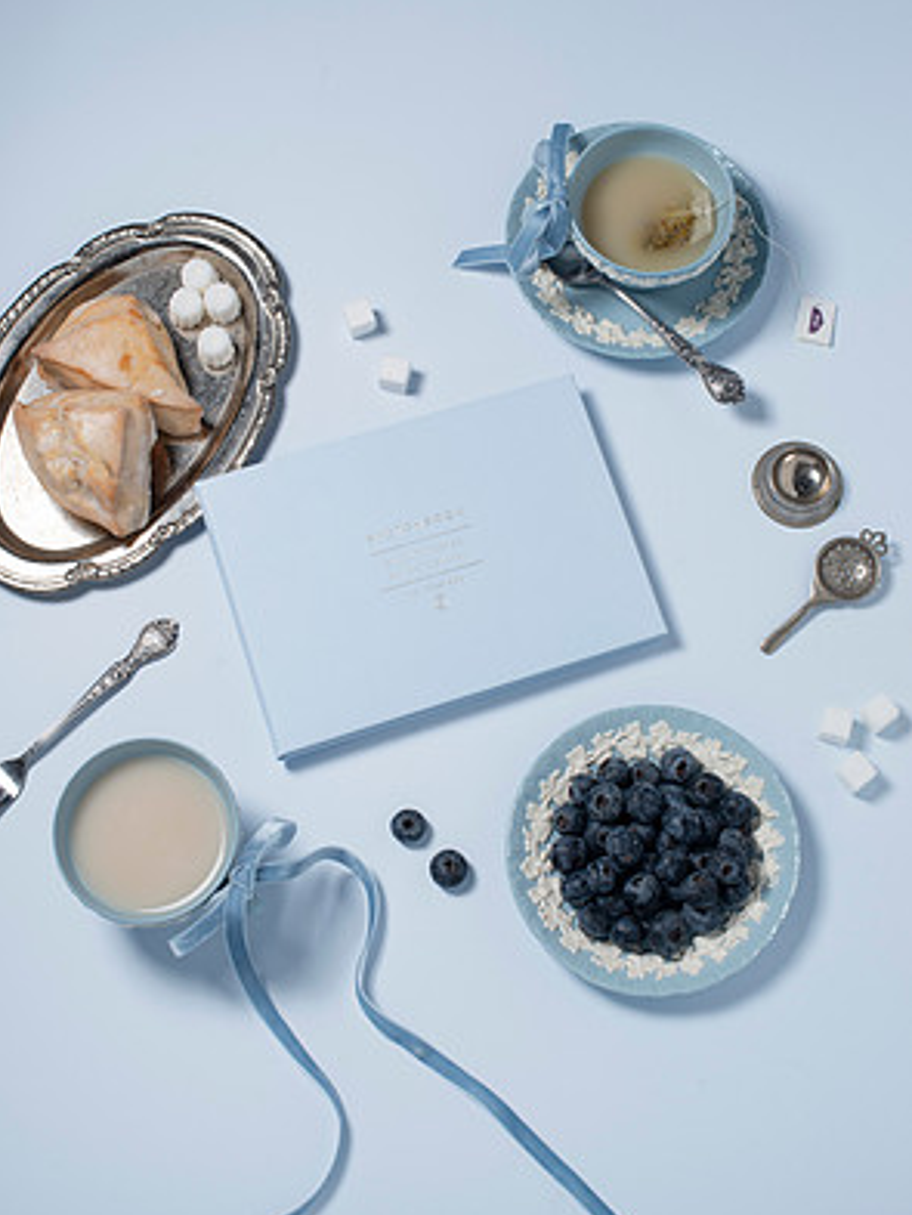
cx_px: 458
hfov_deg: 26.6
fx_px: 1931
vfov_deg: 34.9
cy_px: 538
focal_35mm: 55
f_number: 11
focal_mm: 50
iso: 200
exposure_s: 1/200
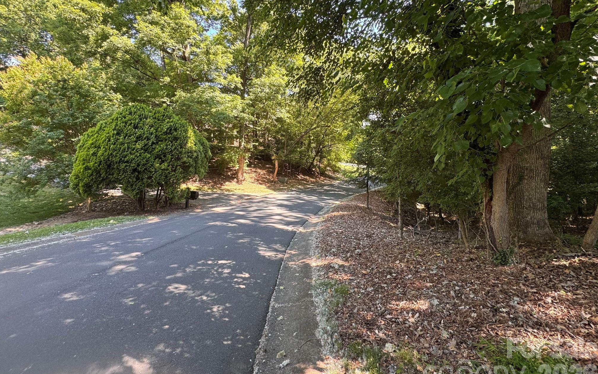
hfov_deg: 101.5
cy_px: 169
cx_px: 299
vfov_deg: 74.6
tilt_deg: -5.7
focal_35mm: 15
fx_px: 244
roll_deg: -1.4
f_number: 2.2
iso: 64
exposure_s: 1/99
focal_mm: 2.22
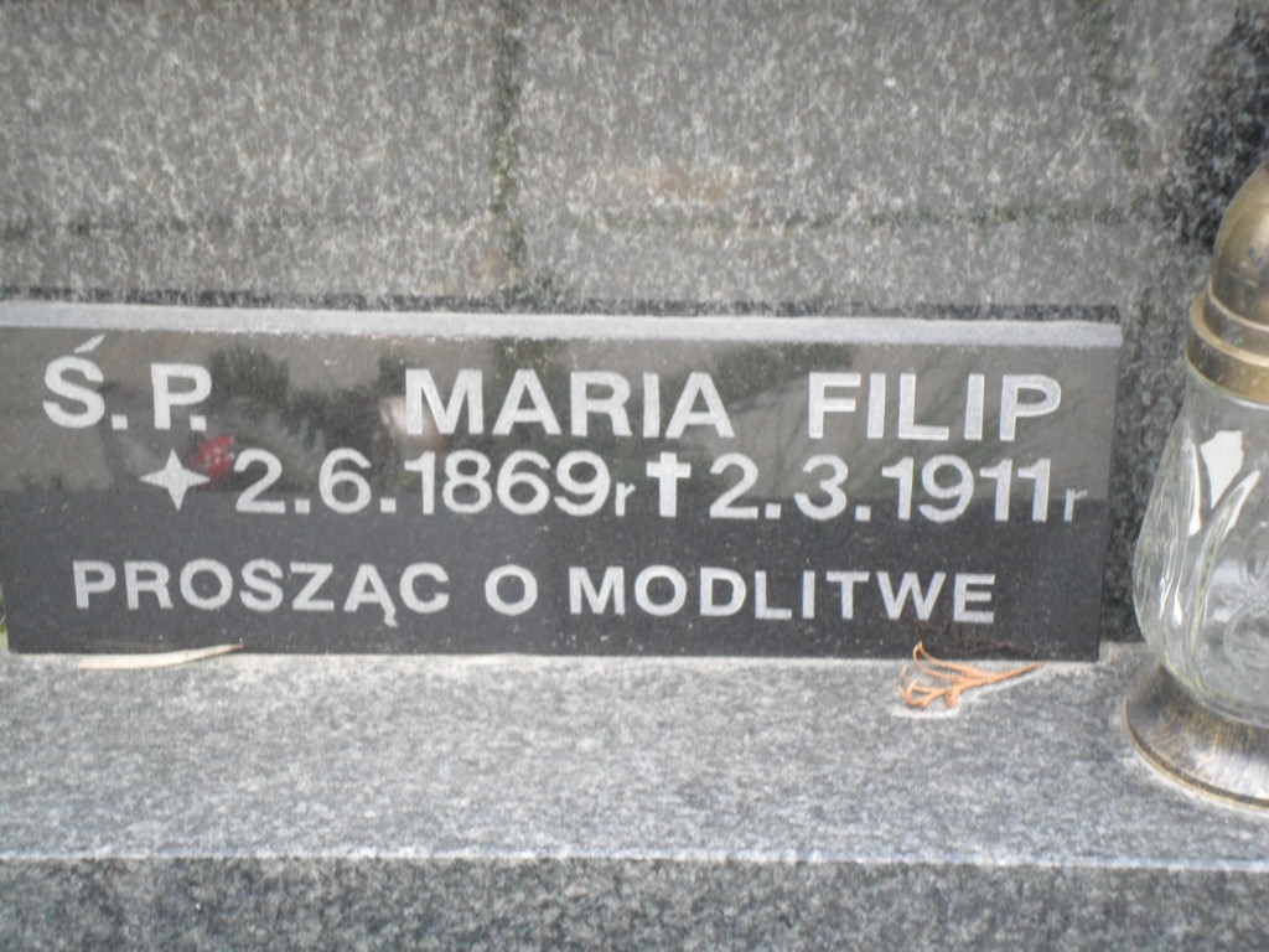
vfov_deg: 13.7
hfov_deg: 18.2
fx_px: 3959
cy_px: 476
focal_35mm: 108
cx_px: 634
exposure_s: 1/45
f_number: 5
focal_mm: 19.6
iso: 240
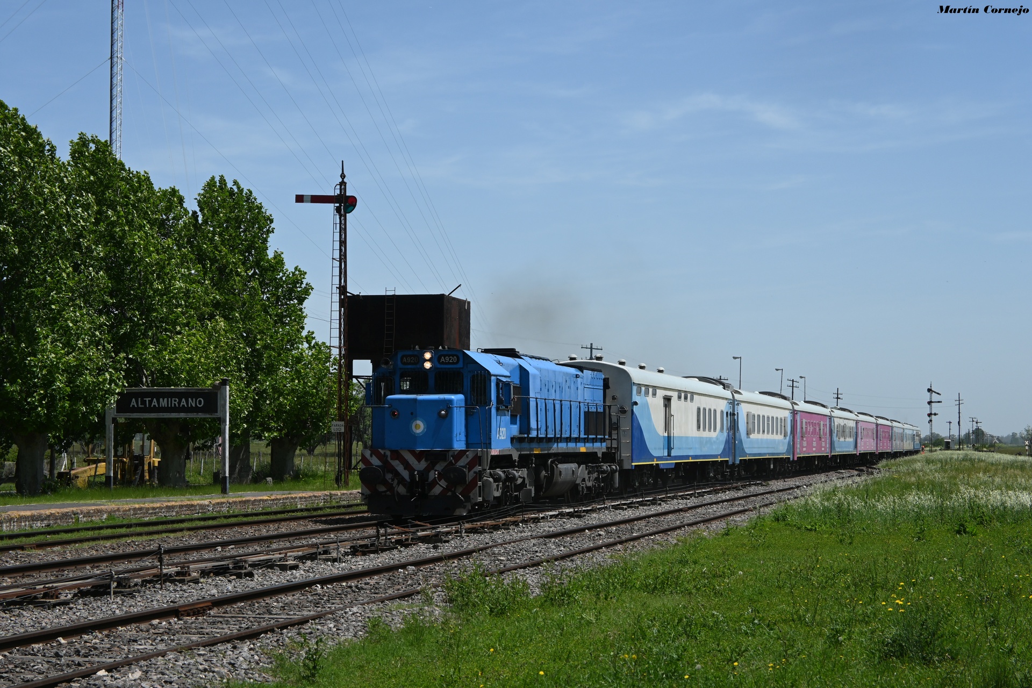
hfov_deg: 27.0
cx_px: 516
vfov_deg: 18.2
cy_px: 344
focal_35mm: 75
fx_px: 2150
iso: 100
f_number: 6.3
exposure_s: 1/640
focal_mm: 50
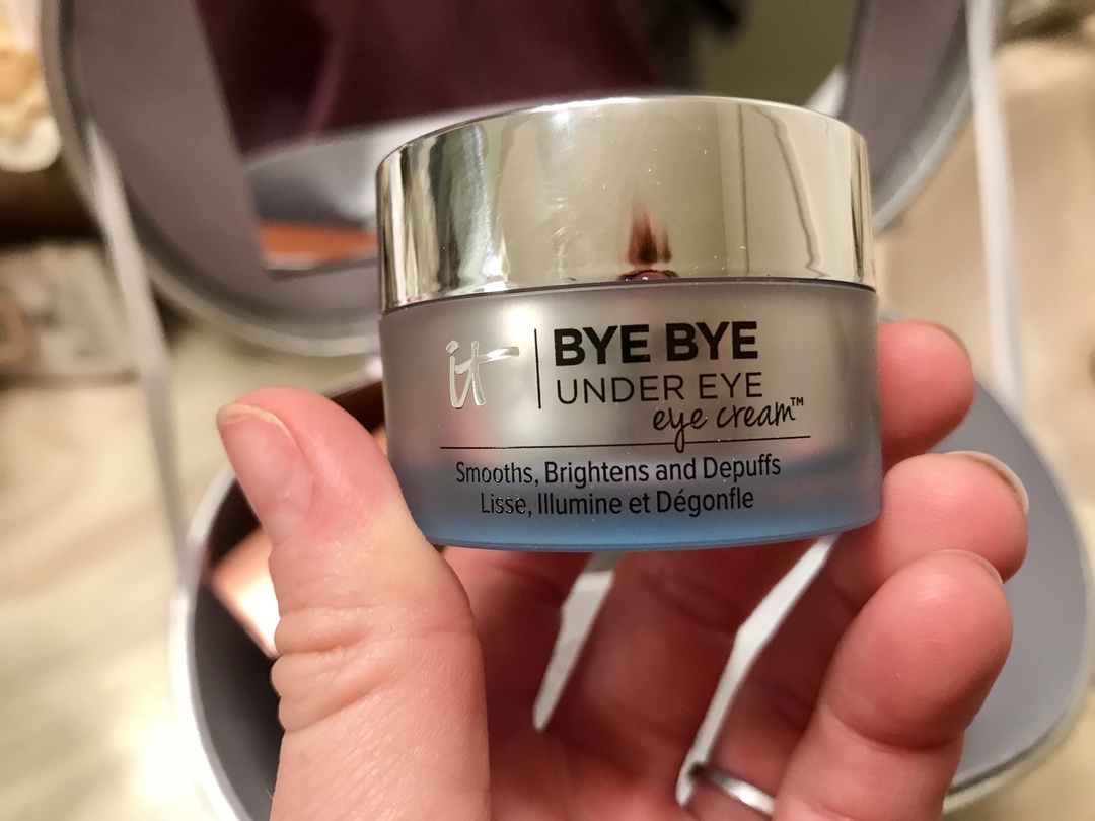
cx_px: 548
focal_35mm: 28
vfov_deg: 49.7
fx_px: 886
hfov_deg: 63.4
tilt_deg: -58.7
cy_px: 410
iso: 40
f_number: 1.8
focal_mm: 3.99
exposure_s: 1/30
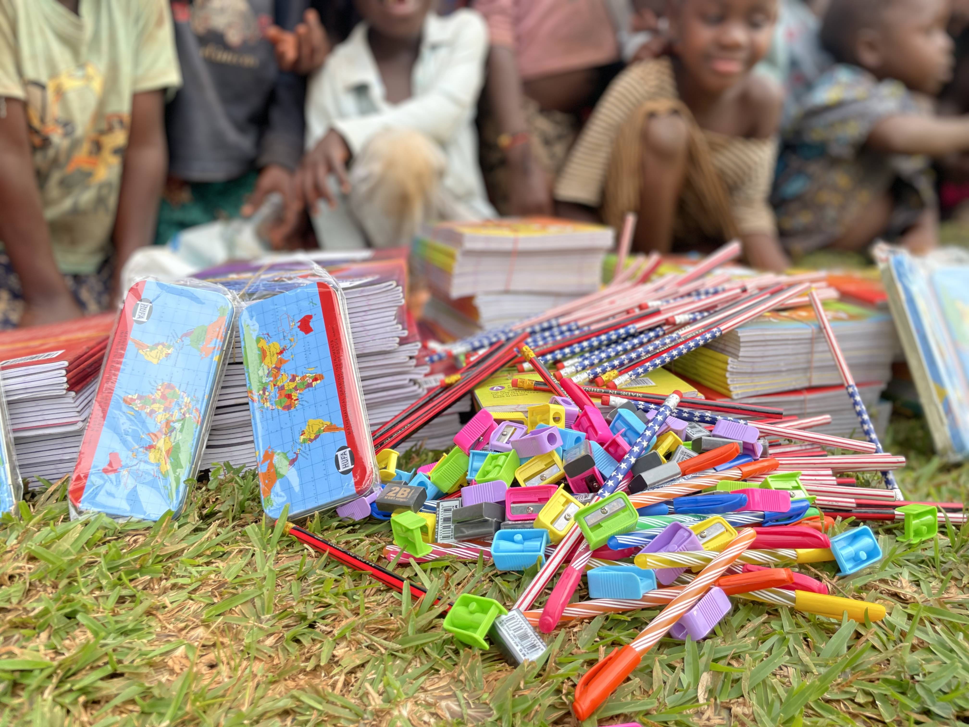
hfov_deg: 67.3
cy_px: 364
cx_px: 484
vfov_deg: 53.1
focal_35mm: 26
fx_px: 728
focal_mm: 4.2
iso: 50
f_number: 1.6
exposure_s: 1/376
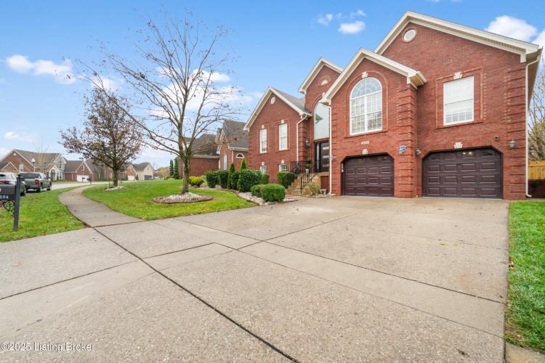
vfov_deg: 77.3
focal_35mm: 15
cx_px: 272
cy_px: 182
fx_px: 227
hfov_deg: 100.4
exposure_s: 1/80
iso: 400
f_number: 7.1
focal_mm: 10
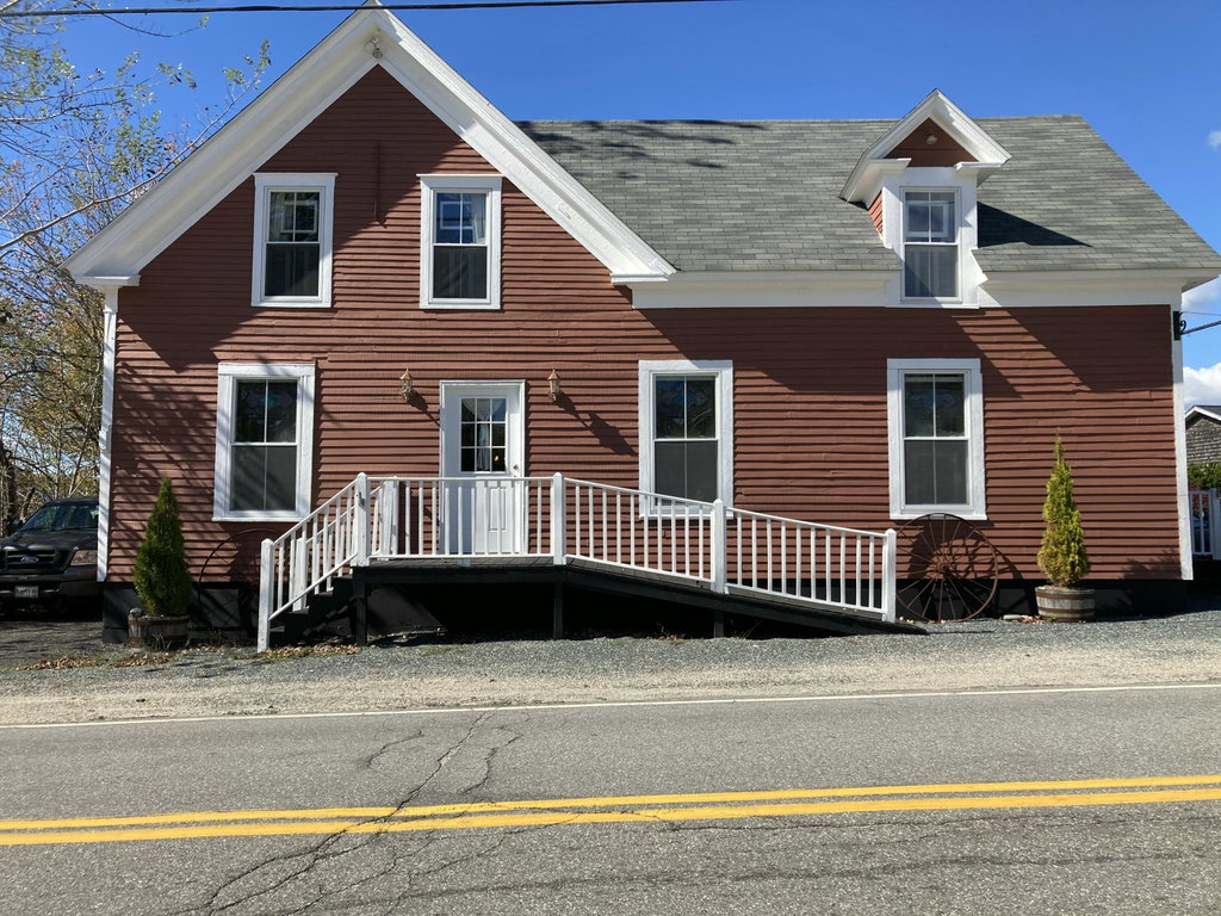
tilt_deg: +5.8
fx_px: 988
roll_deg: +0.1
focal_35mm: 28
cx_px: 610
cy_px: 458
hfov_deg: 63.4
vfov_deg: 49.7
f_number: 1.8
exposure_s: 1/1799
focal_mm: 3.99
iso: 20
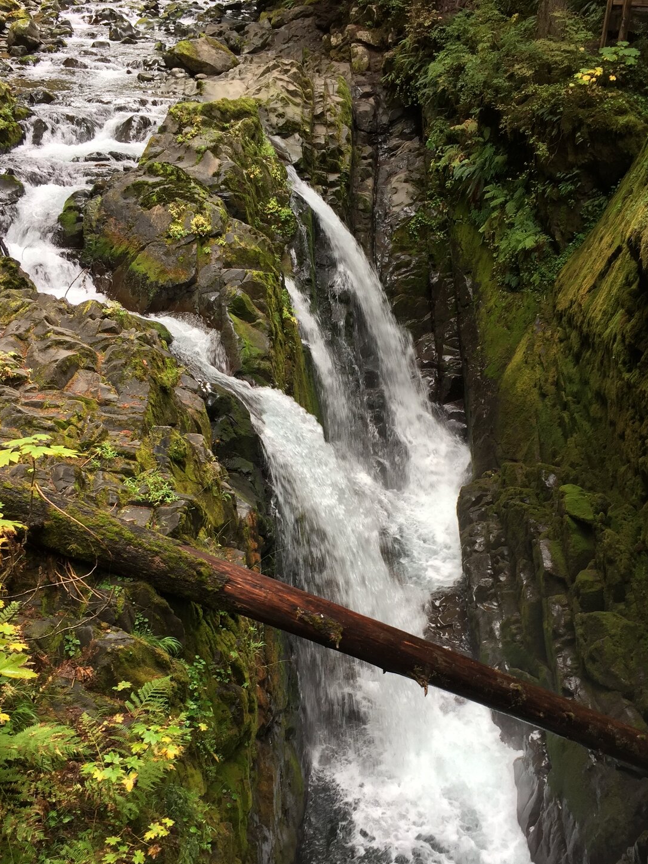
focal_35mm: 36
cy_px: 498
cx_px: 360
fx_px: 898
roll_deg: -2.1
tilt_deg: -29.4
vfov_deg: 51.2
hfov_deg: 39.6
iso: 32
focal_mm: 4.15
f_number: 2.2
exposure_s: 1/40
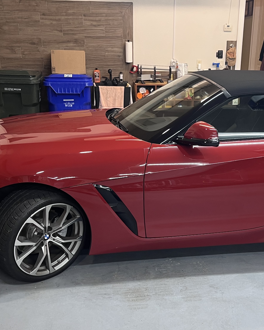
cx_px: 165
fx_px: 449
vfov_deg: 40.2
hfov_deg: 32.6
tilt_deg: -20.2
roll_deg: -1.0
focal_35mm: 46
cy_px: 198
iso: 100
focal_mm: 5.1
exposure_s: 1/60
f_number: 1.6
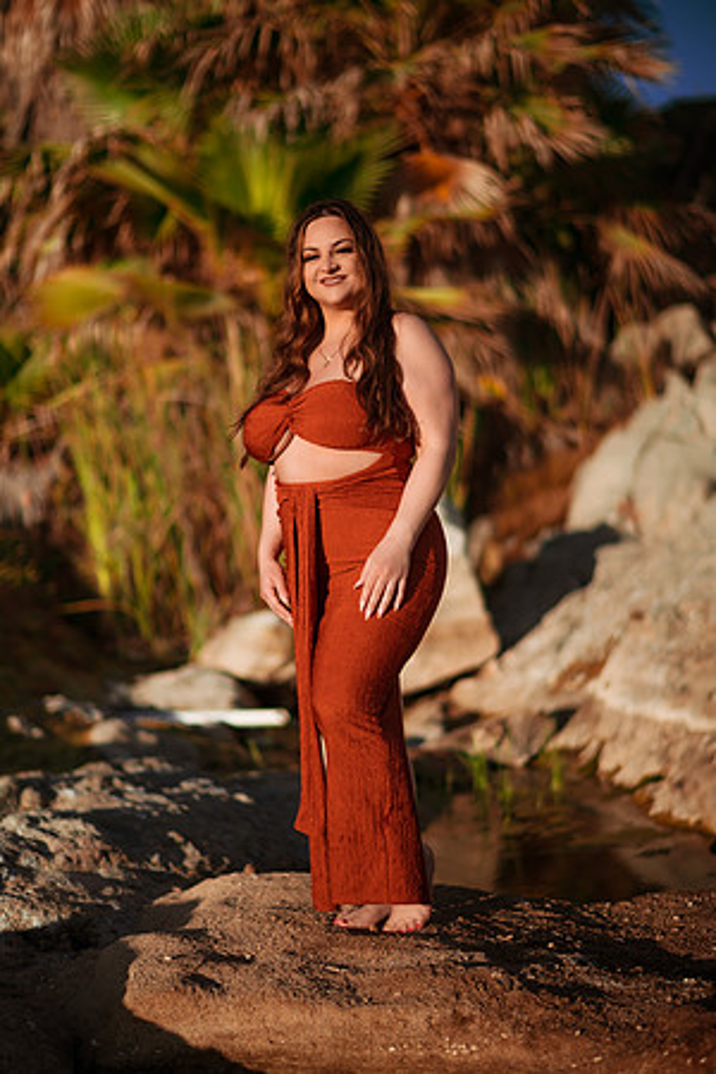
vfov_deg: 34.5
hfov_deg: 23.4
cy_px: 537
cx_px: 358
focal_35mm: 58
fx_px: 1730
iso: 100
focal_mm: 58
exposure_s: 1/8000
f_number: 1.4
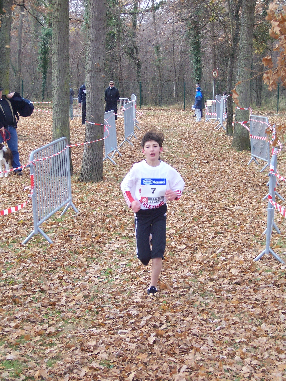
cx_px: 143
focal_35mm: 89
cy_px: 190
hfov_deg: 16.6
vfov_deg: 22.0
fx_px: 980
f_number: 4.8
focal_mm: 14.8
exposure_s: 1/90
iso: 140
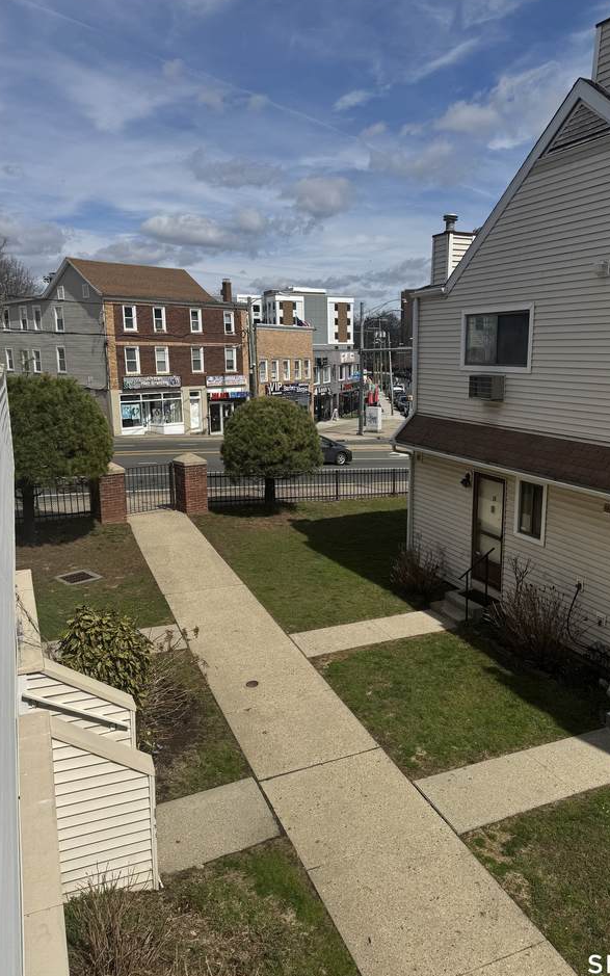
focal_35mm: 26
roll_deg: -0.3
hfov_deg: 47.3
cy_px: 484
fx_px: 691
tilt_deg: -11.2
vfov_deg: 70.4
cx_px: 365
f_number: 1.78
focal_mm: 6.76
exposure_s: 1/9009
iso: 80
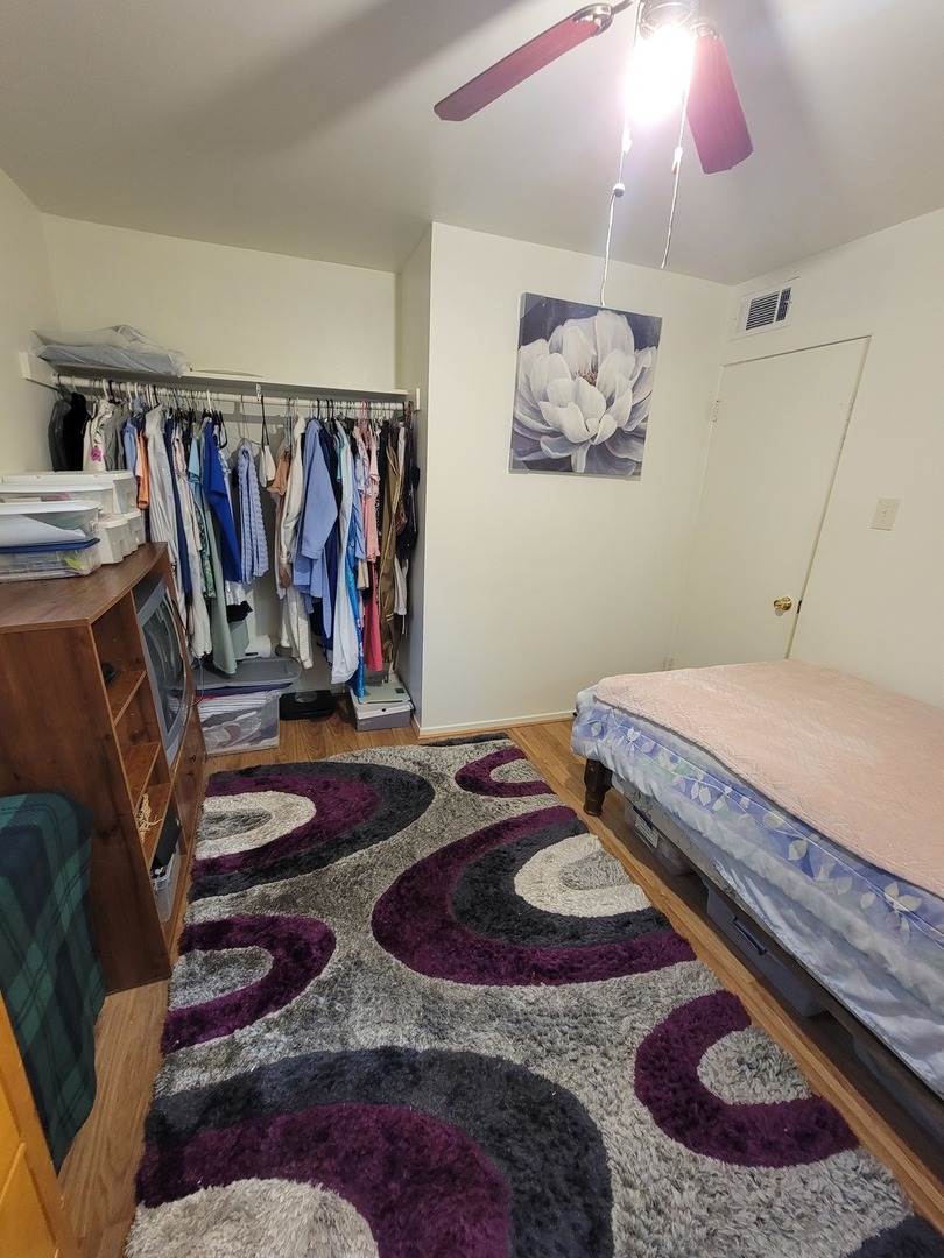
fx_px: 473
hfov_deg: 89.9
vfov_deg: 106.2
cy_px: 629
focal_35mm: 13
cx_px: 472
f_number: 2.2
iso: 320
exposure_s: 1/30
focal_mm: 2.2
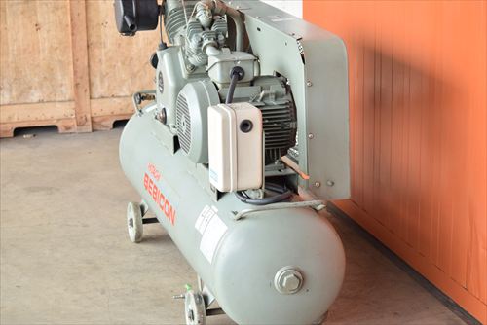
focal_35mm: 82
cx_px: 244
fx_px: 1117
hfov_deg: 24.6
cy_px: 162
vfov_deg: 16.6
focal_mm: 55
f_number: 6.3
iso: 1250
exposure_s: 1/100
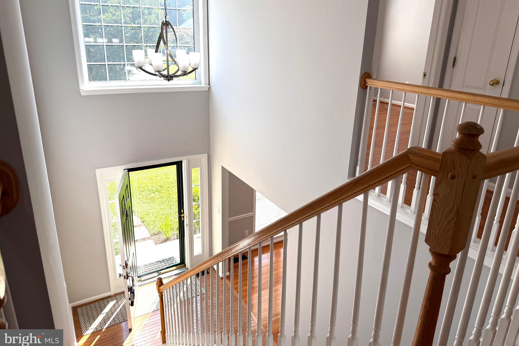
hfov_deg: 71.5
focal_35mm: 25
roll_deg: -1.7
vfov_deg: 51.2
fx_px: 360
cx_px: 260
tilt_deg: -18.3
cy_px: 155
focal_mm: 6.76
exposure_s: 1/1091
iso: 100
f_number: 1.78
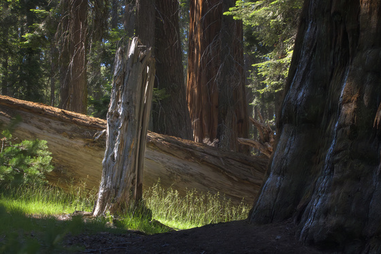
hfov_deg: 13.7
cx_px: 190
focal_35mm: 150
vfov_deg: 9.1
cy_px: 127
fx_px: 1587
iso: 3600
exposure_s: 1/4000
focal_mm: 150
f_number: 11
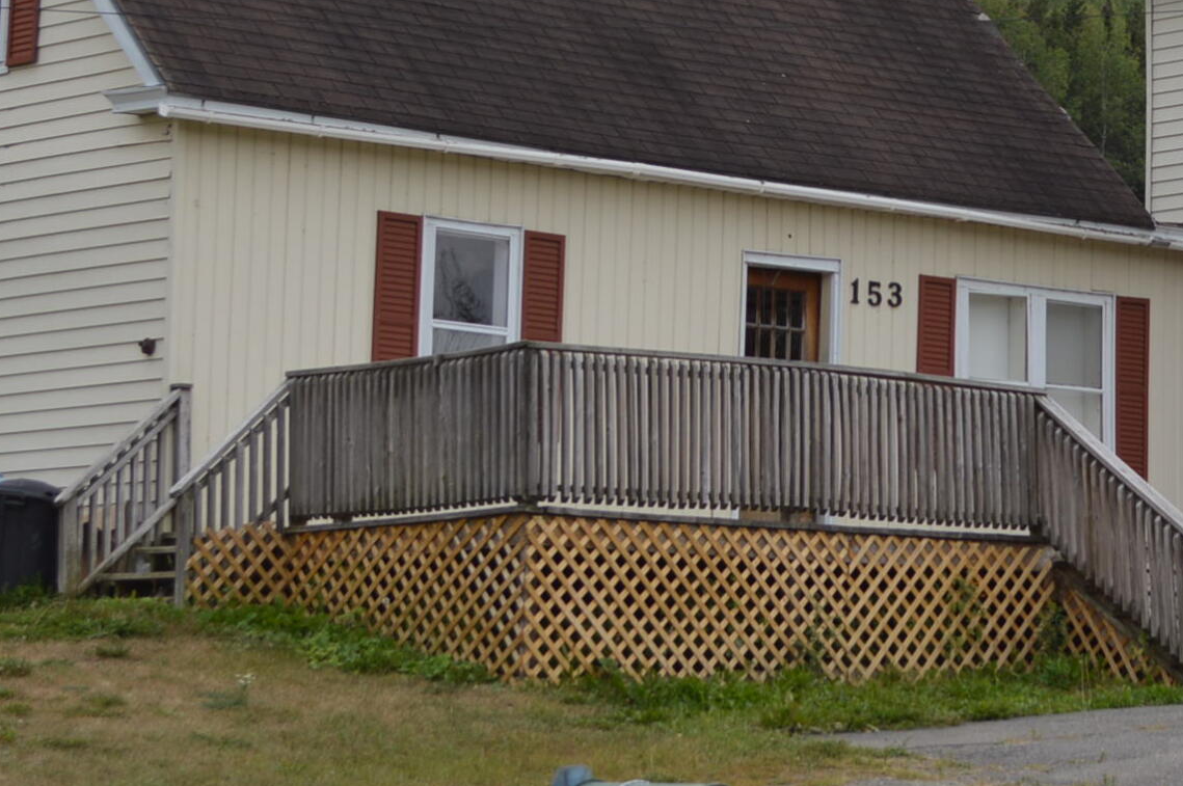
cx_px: 1152
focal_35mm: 138
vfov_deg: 9.9
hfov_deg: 14.6
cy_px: 132
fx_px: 4541
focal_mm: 35
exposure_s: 1/200
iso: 100
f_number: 5.6
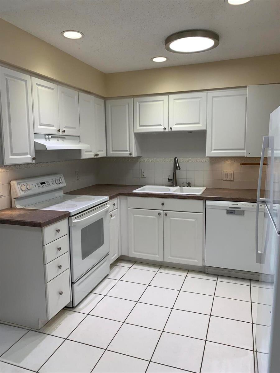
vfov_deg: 67.3
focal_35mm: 26
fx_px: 280
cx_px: 140
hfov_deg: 53.1
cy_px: 186
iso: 40
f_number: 1.8
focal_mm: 4.25
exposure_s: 1/120
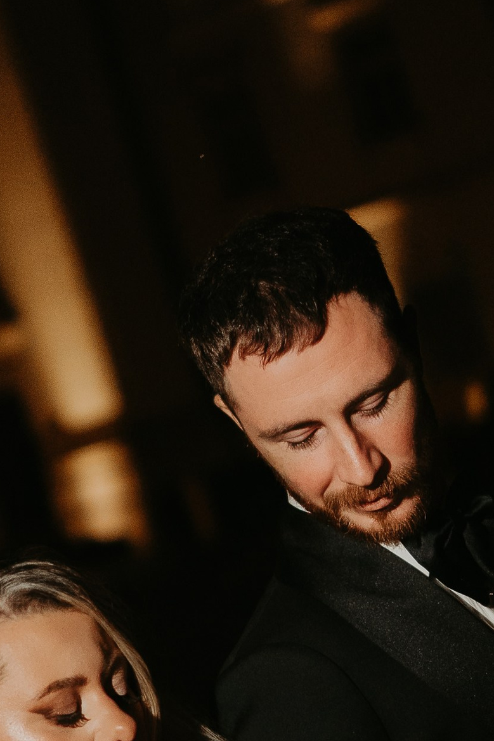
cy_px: 571
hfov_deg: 11.9
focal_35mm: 115
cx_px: 151
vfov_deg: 17.7
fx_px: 2368
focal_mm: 35
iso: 1000
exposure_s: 1/1250
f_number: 1.4
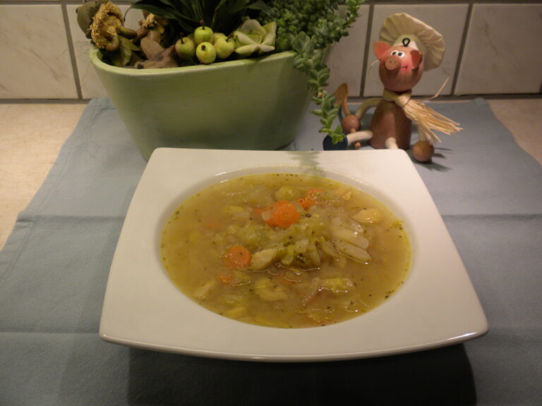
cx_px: 271
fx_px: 579
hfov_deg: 50.1
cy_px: 203
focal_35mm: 37
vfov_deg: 38.7
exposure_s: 1/59.8
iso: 127
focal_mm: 6.6
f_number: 3.5
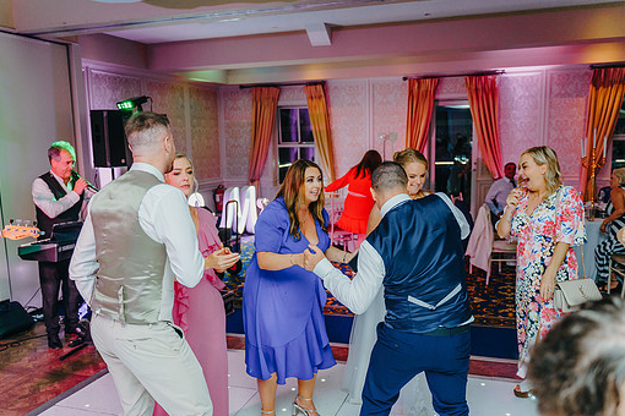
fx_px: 573
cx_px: 301
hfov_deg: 57.2
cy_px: 236
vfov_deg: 39.9
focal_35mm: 33
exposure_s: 1/200
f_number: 2.8
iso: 1600
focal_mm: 29
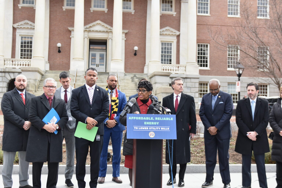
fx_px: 376
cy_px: 94
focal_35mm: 48
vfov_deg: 28.1
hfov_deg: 41.1
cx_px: 141
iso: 400
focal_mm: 32
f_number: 3.2
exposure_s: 1/1000
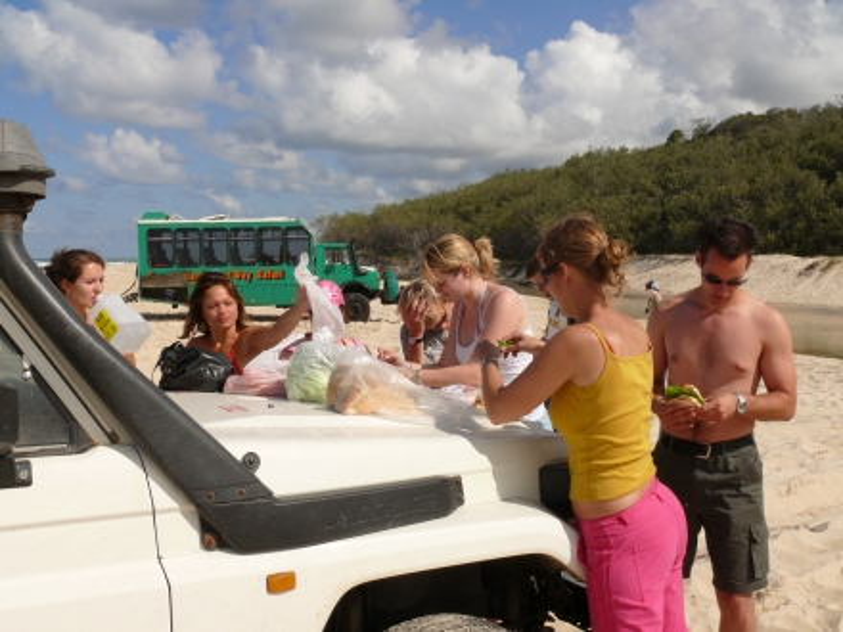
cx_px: 422
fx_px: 852
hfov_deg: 52.6
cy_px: 316
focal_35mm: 35
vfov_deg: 40.7
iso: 100
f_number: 8
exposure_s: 1/500
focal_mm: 7.4
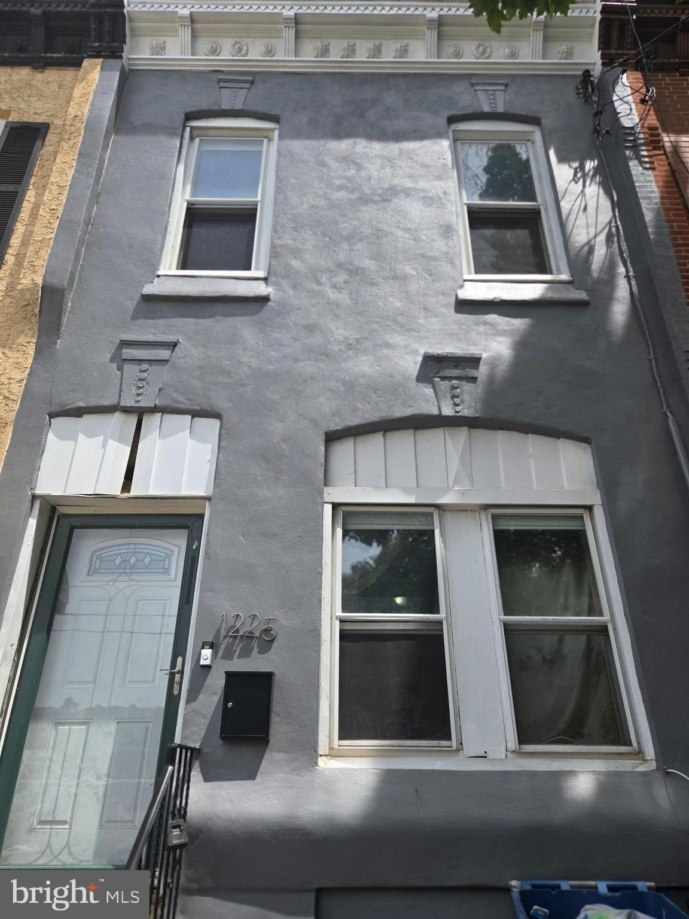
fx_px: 610
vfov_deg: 73.9
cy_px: 460
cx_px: 344
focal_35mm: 23
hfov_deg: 58.9
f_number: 1.8
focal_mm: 5.4
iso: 64
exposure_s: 1/2921
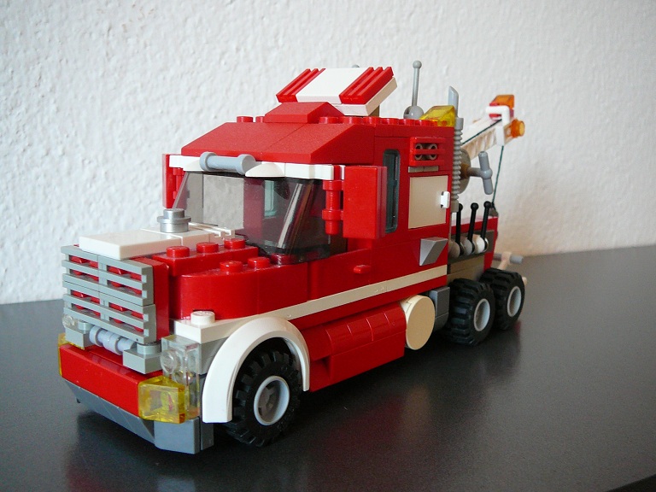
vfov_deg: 40.7
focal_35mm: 35
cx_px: 328
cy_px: 246
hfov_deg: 52.6
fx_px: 663
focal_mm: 5.2
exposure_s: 1/13
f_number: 2.8
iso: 200
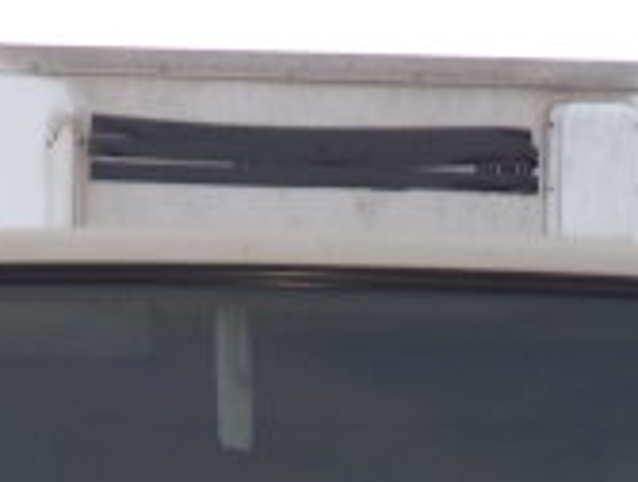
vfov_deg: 12.8
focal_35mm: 107
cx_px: 309
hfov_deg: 18.3
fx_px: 1976
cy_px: 826
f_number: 3.5
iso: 125
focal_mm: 5
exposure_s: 1/45
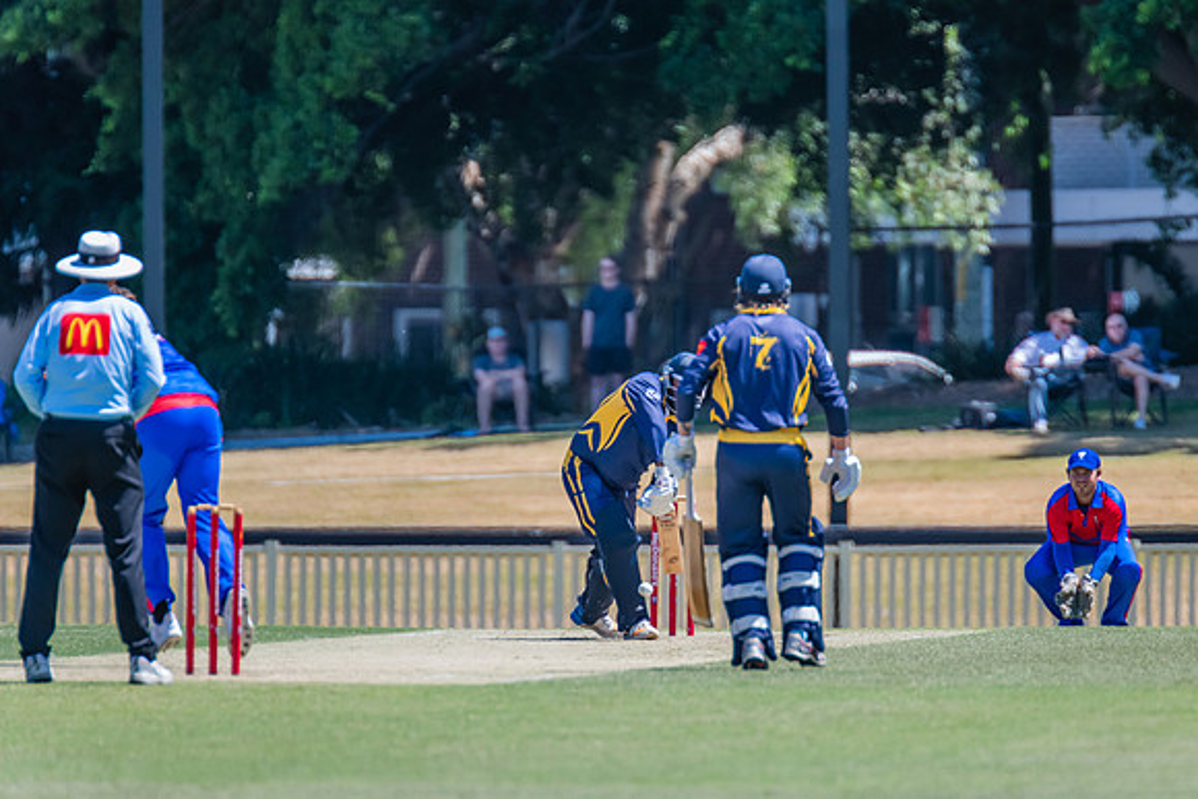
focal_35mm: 665
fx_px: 22129
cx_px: 653
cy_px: 372
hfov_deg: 3.1
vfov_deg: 2.1
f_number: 5.6
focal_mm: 600
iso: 900
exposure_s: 1/2000
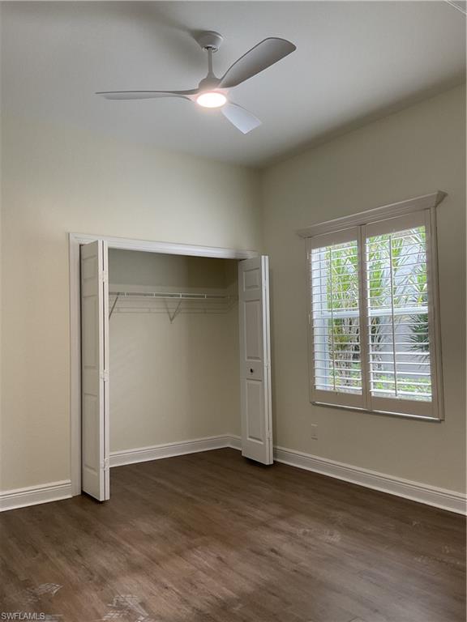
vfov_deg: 61.7
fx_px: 522
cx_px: 234
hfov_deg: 48.2
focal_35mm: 29
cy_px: 311
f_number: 1.8
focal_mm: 3
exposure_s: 1/60
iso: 50
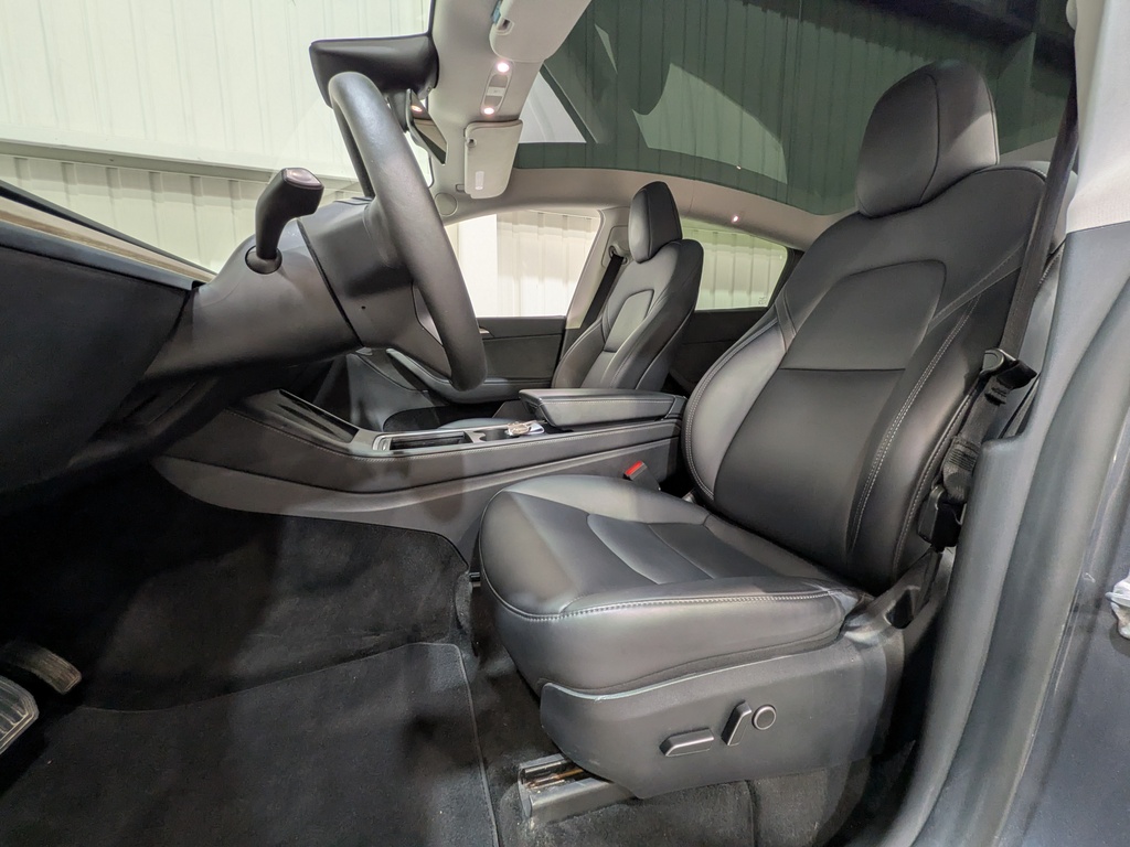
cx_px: 565
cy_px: 424
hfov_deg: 102.1
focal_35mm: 14
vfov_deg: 85.7
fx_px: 457
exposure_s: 1/24
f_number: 2.2
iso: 67
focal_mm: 1.83
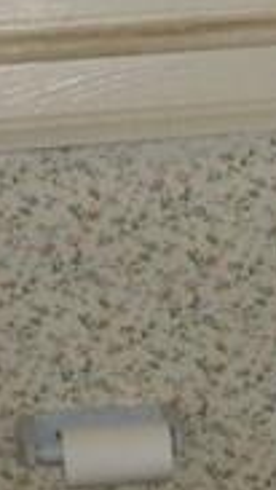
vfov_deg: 10.9
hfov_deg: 5.9
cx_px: 699
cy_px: 586
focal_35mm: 195
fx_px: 2536
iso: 160
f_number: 2.9
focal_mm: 5.7
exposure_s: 1/60
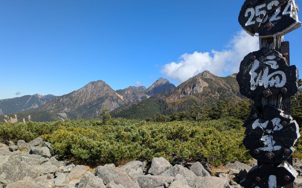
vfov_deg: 45.9
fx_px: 222
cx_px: 149
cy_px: 105
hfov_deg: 68.4
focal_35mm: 27
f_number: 1.89
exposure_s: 1/1733
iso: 47
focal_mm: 5.43
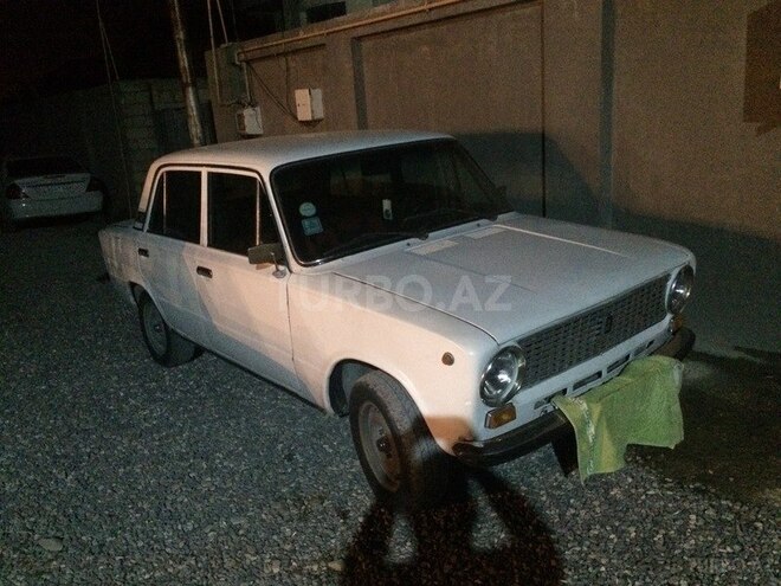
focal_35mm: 29
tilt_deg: -15.9
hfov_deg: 61.7
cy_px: 293
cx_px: 390
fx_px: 654
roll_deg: +3.6
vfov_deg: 48.2
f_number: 2.2
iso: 1000
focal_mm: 4.15
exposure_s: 1/17
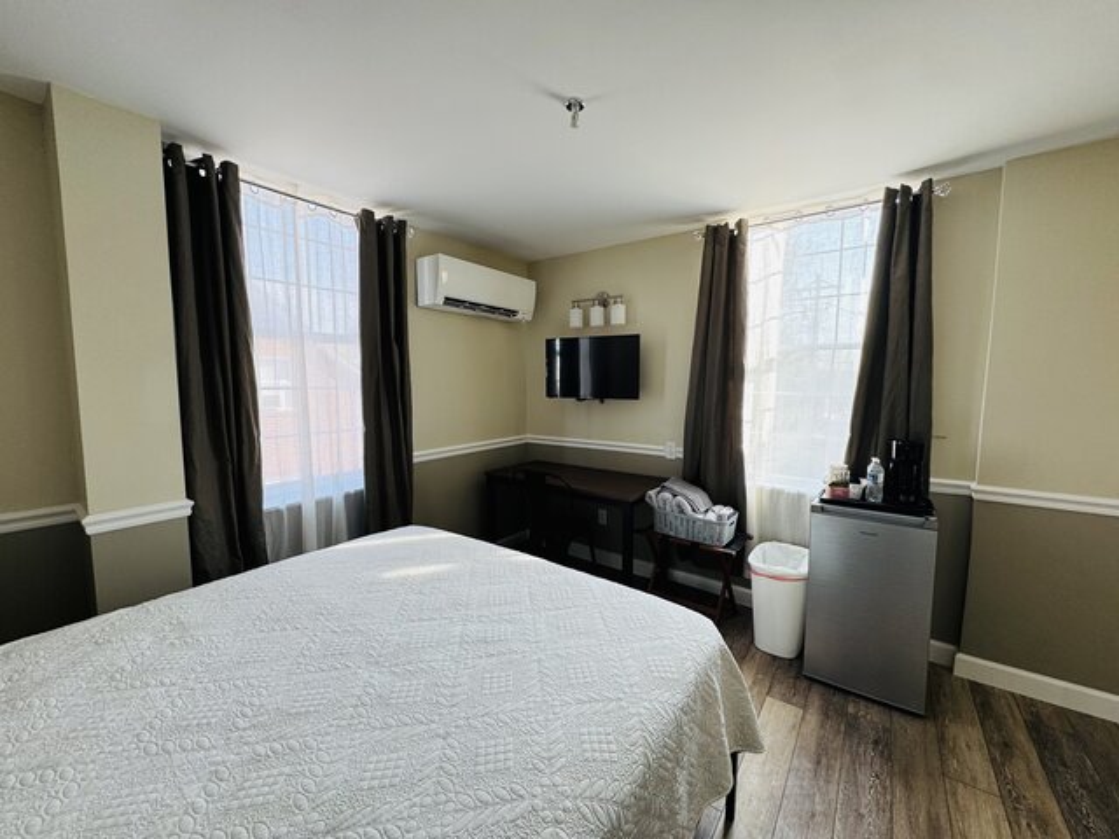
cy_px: 420
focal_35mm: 14
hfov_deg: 102.1
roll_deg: -0.6
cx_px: 560
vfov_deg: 85.7
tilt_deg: -5.8
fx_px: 453
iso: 50
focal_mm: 2.22
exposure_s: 1/99
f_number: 2.2
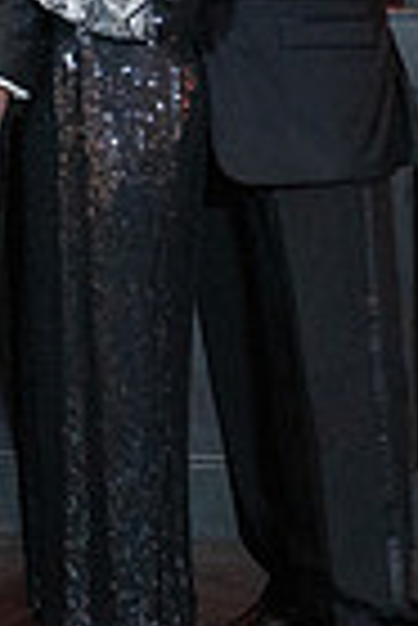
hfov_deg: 7.0
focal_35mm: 184
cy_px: -163
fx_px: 3196
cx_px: -629
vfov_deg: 10.9
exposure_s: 1/125
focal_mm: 39
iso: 4000
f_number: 4
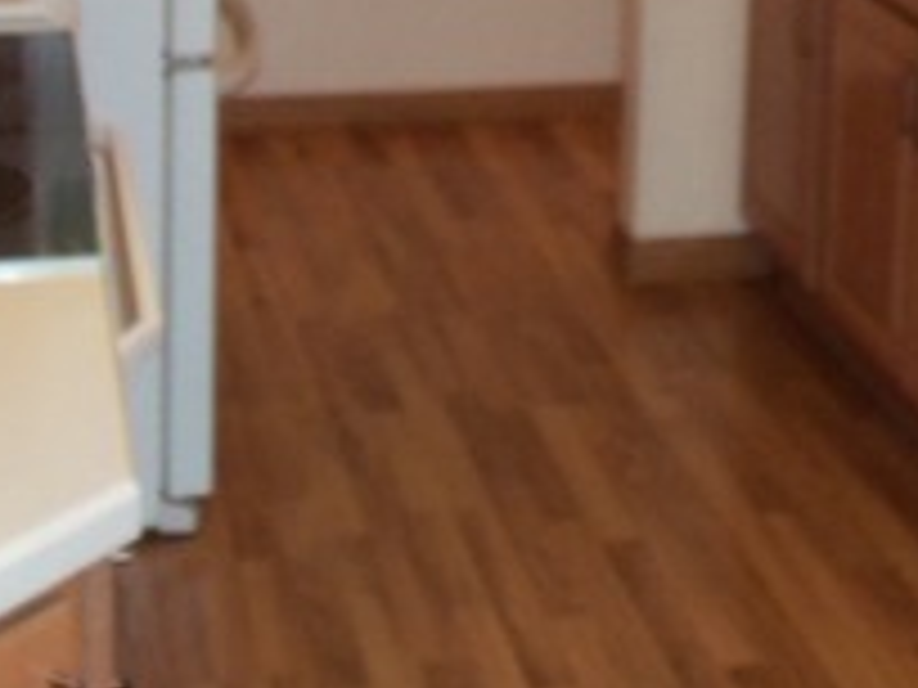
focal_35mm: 91
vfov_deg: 15.3
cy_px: -265
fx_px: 2413
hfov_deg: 21.4
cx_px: 657
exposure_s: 1/30
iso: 100
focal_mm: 5.2
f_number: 3.4
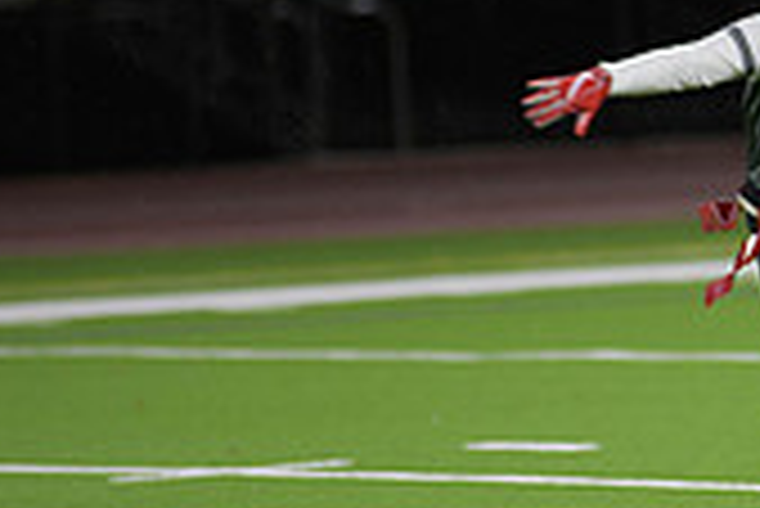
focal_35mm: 687
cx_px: 800
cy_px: 263
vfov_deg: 2.0
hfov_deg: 3.0
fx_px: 14515
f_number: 2.8
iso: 900
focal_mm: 200
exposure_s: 1/200
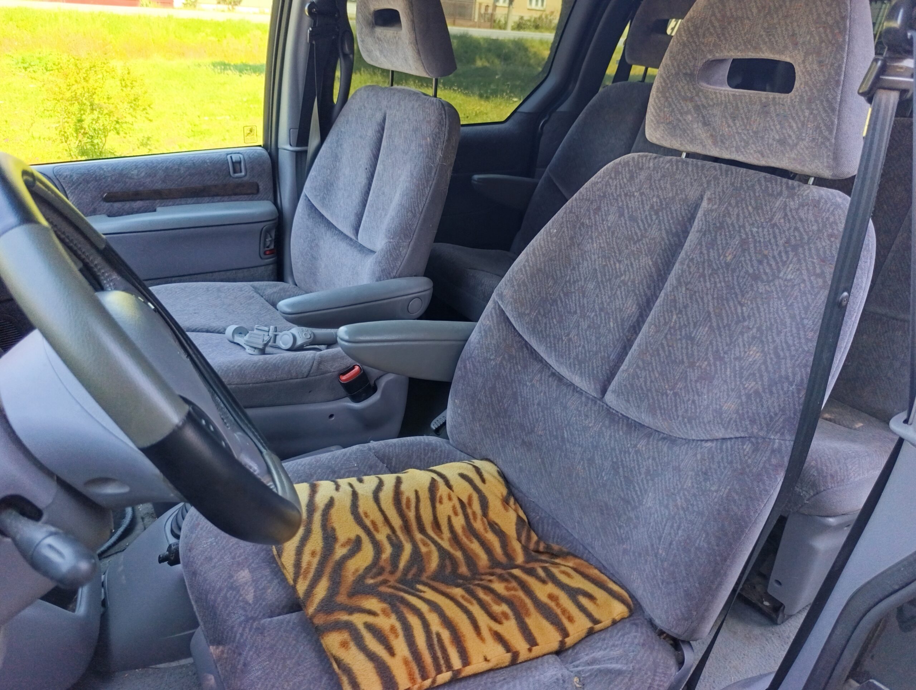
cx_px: 458
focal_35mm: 23
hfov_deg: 73.8
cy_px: 345
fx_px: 610
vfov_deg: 59.0
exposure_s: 1/100
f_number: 1.6
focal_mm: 6.14
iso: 320
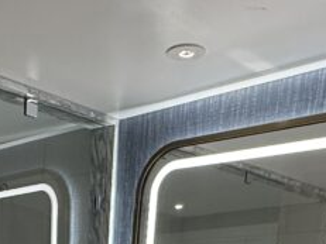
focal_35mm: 62
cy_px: 463
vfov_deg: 17.9
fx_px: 584
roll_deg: -2.4
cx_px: 59
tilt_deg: -16.6
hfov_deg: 30.4
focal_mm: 2.22
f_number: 2.2
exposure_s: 1/120
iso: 160
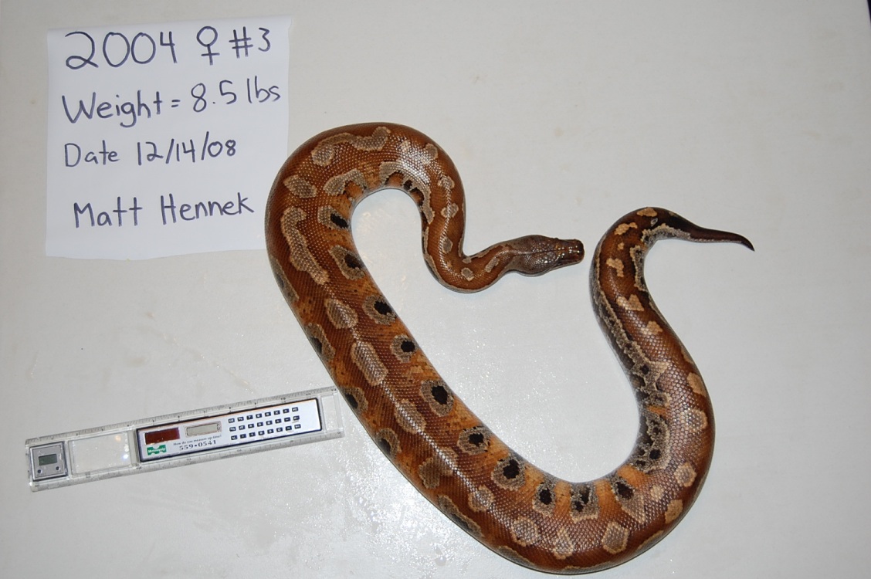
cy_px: 290
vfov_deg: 28.9
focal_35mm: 46
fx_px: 1124
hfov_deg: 42.4
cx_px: 436
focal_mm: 31
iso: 400
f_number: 4.5
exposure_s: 1/60
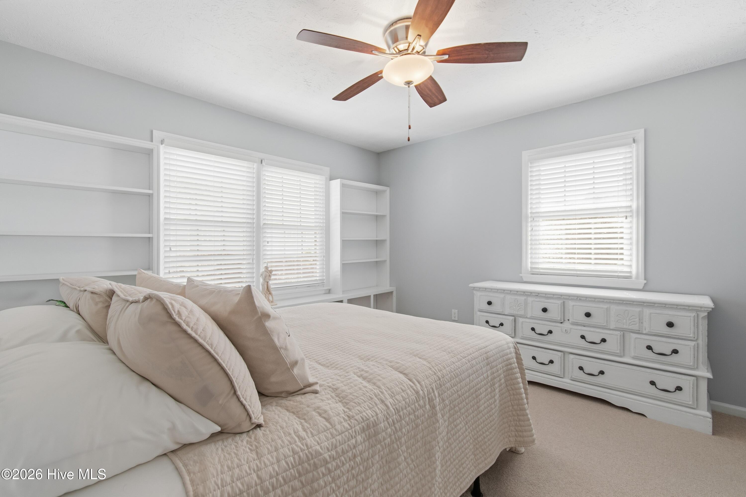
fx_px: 311
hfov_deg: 100.4
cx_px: 373
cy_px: 248
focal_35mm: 15
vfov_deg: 77.3
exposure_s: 1/125
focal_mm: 10
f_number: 5.6
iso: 100
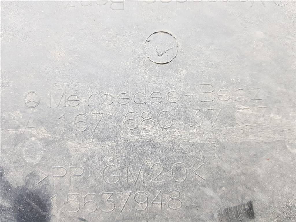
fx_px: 222
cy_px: 111
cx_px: 148
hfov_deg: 67.3
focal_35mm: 26
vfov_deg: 53.1
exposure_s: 1/50
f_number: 1.7
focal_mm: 4.2
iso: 160
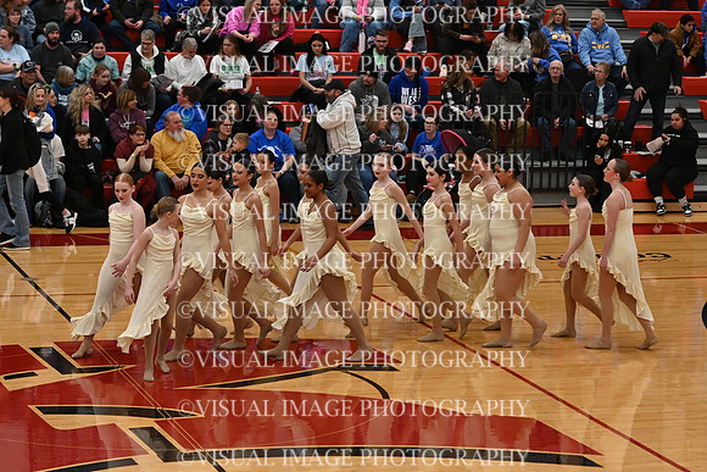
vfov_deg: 11.4
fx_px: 2357
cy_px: 236
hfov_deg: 17.1
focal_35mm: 120
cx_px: 354
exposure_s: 1/400
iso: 5000
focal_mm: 80
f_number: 4
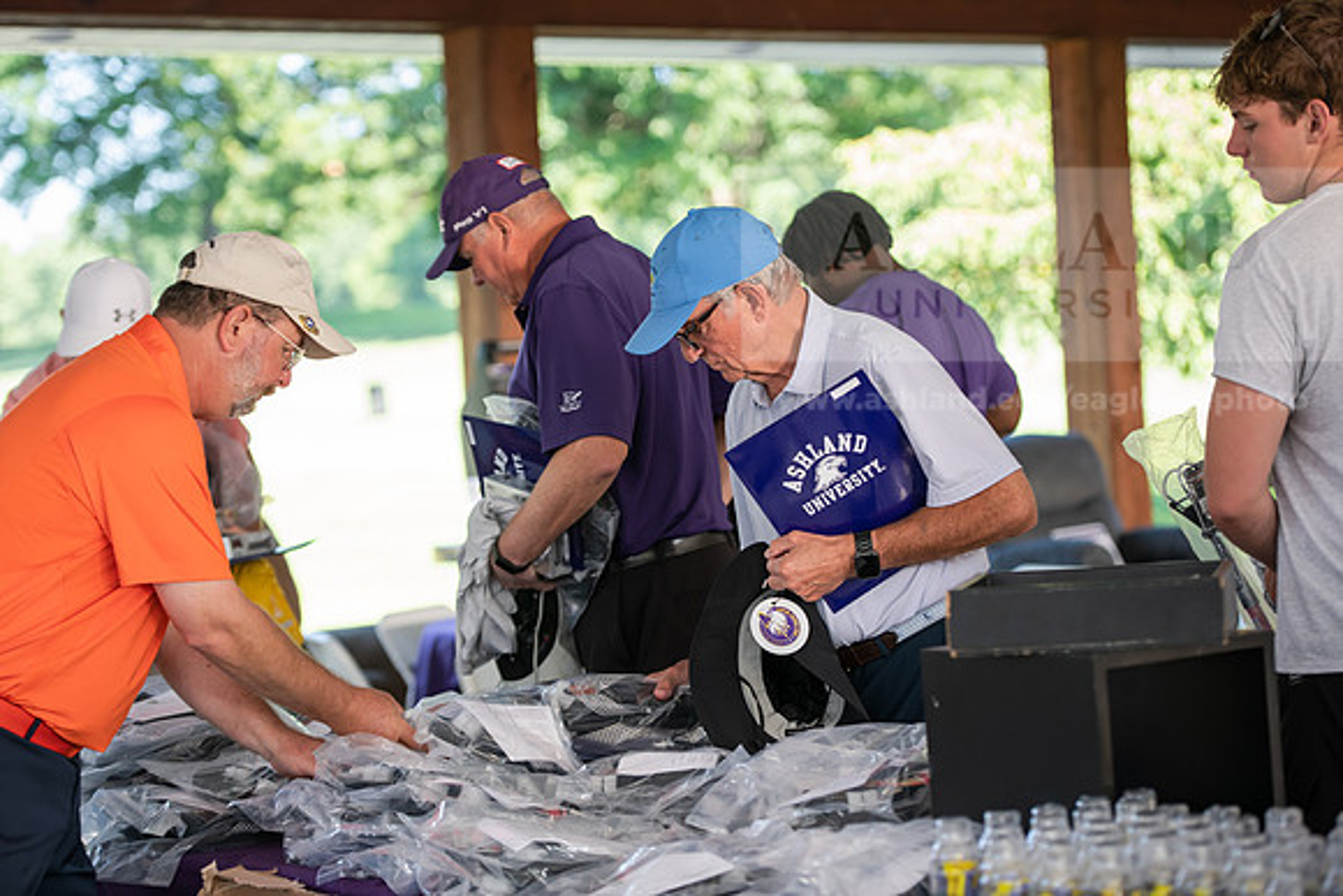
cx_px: 672
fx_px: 3433
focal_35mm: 92
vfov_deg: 14.9
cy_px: 448
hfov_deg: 22.1
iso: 320
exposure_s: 1/250
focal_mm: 92
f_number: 3.2
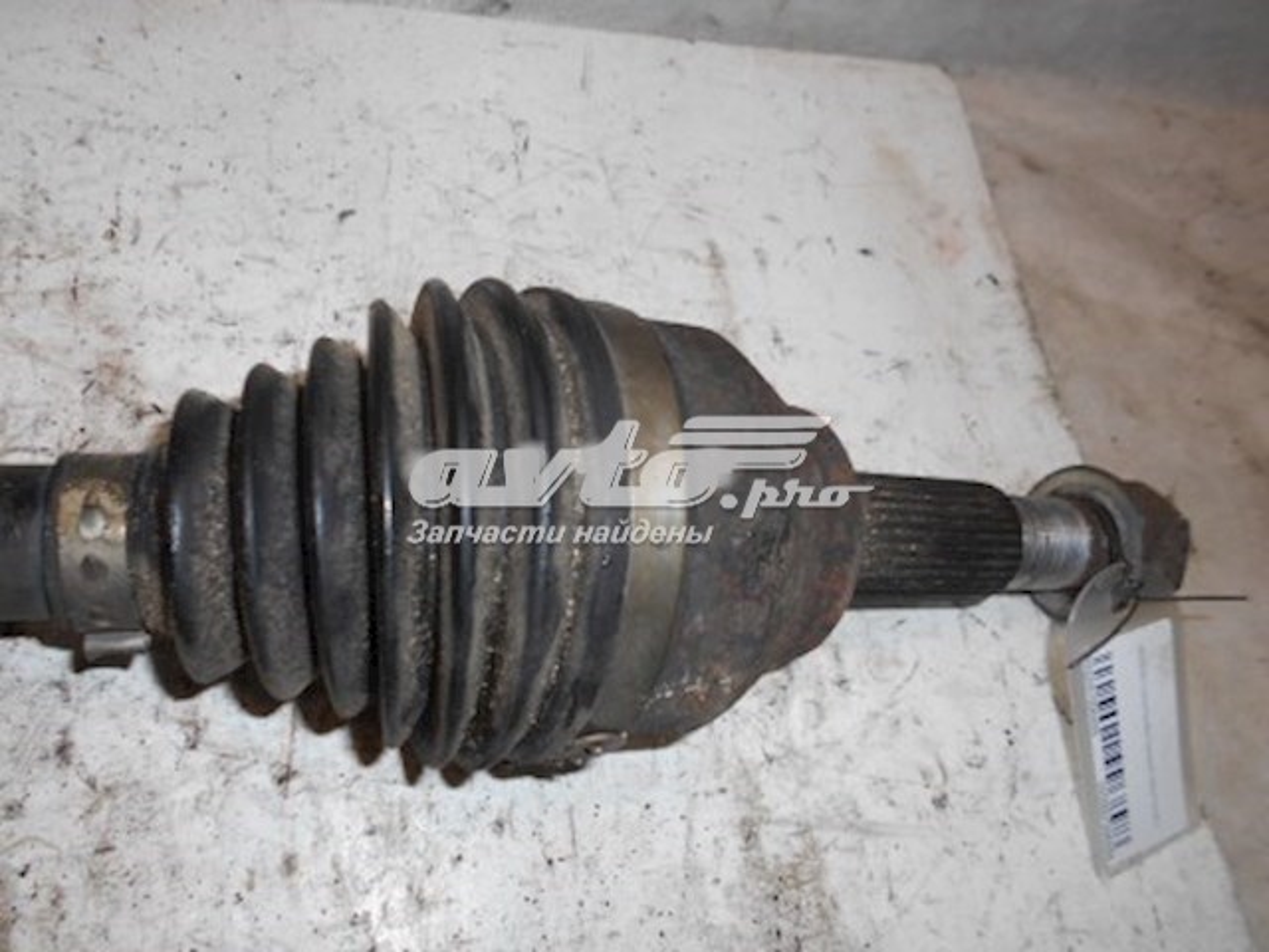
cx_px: 634
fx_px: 953
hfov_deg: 67.3
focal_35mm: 26
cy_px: 476
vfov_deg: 53.1
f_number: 3.2
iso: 80
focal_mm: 4.6
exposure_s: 1/30
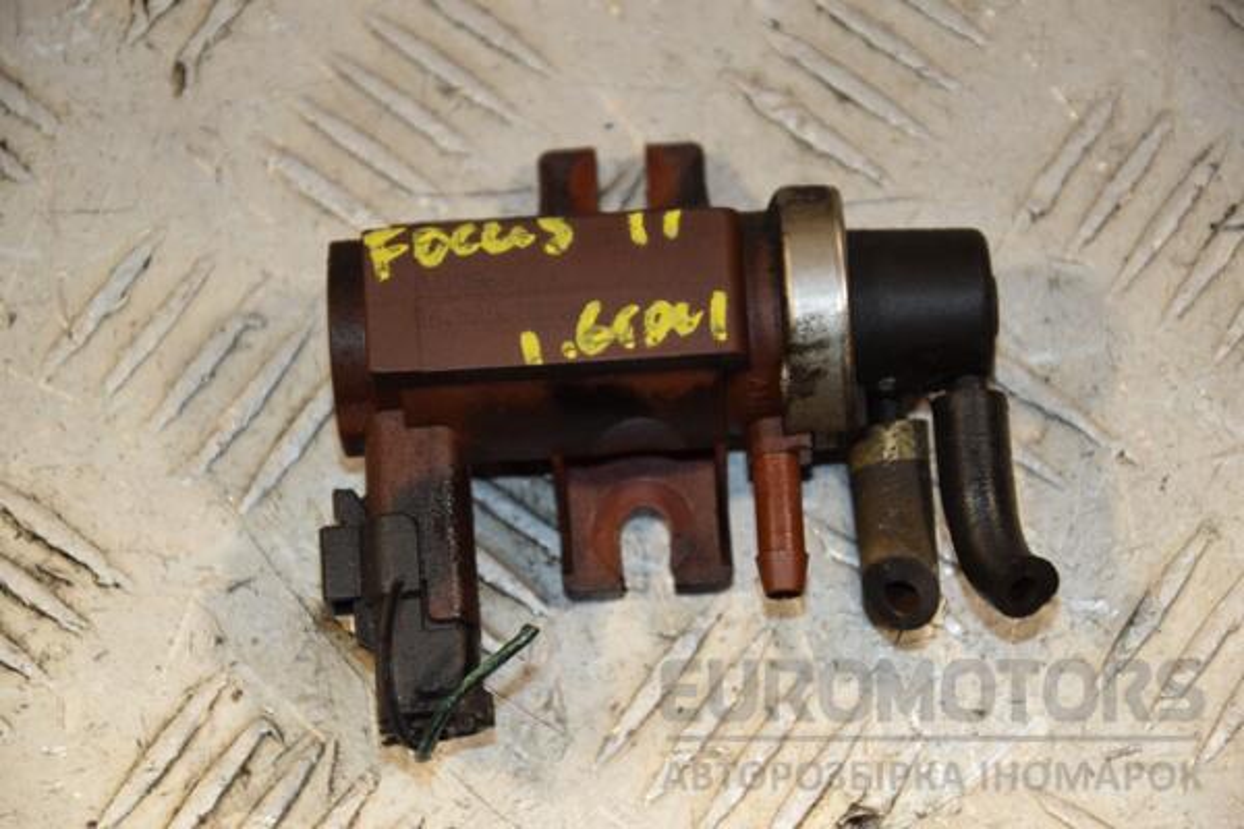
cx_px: 622
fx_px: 5442
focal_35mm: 158
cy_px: 414
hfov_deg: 13.0
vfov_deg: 8.7
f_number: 6.3
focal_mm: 105
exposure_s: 1/200
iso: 800
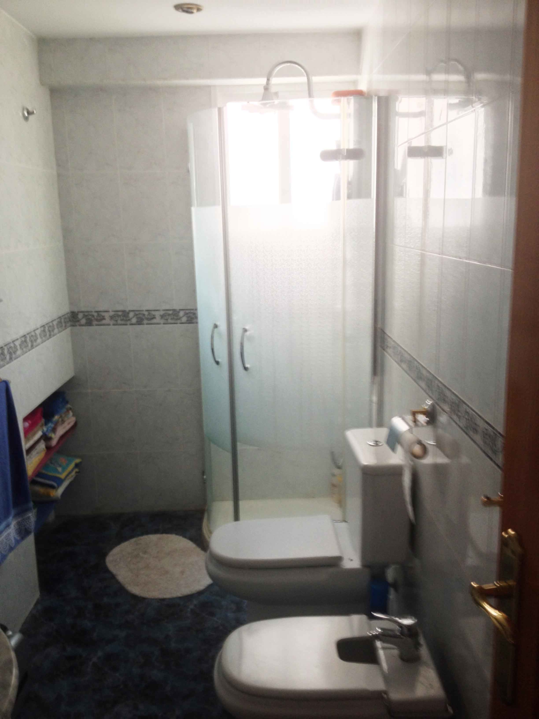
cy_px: 360
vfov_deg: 52.6
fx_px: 727
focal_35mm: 35
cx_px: 270
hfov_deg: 40.7
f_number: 2.4
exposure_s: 1/20
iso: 64
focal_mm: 4.28
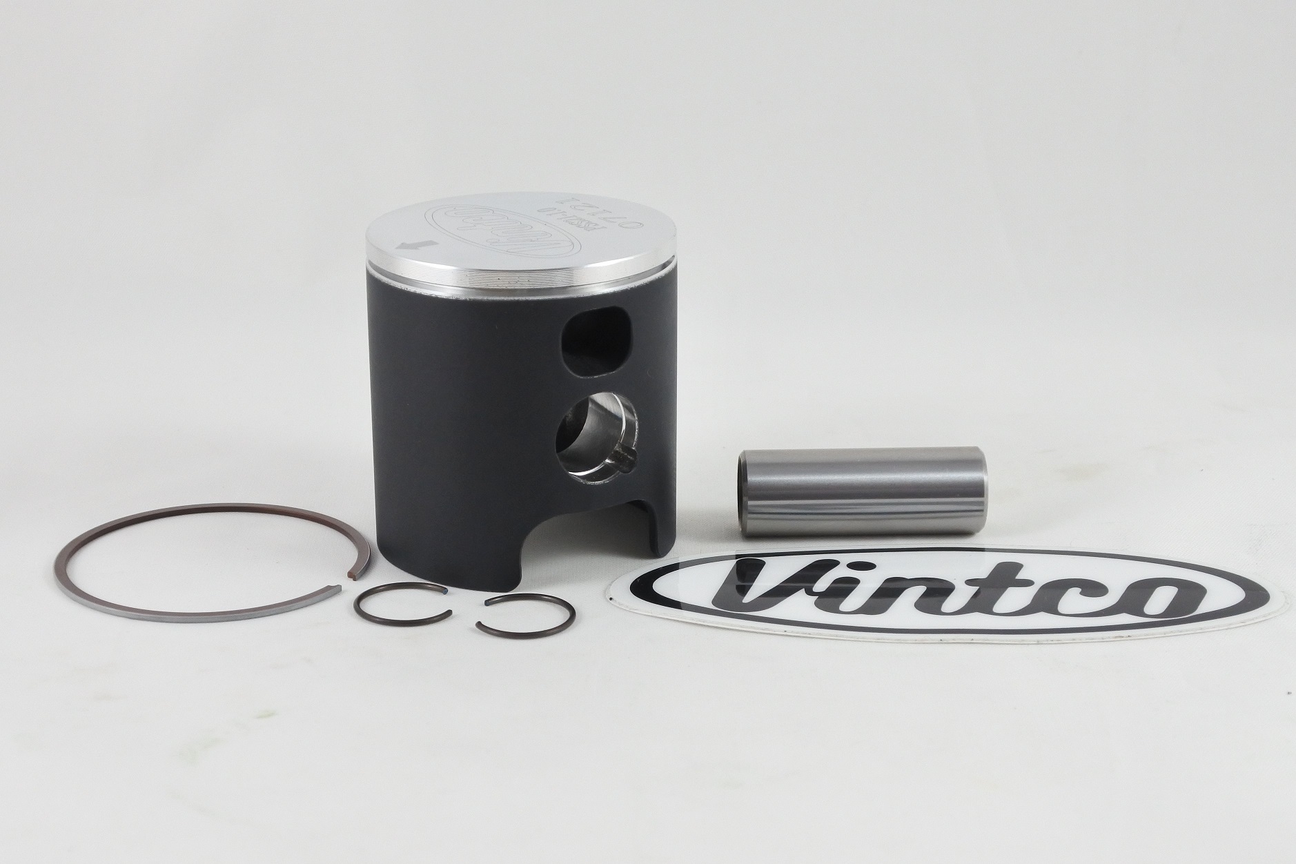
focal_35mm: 46
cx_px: 648
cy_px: 432
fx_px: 1656
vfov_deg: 29.2
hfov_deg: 42.7
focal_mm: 17.2
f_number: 4.5
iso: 500
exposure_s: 1/125
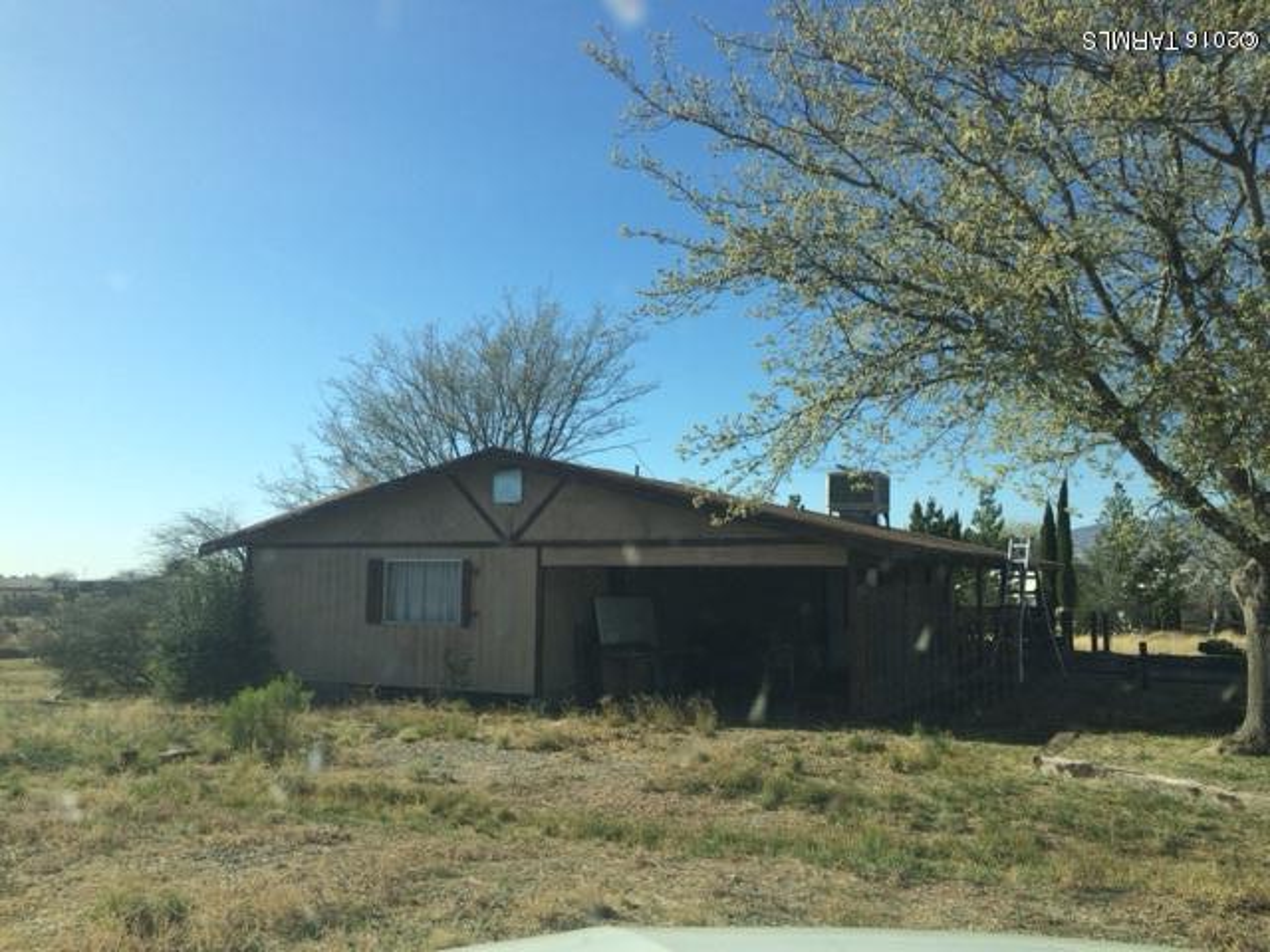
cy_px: 476
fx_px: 1064
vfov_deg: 48.2
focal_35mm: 29
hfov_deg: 61.7
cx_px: 635
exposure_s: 1/1709
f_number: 2.2
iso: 32
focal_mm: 4.15
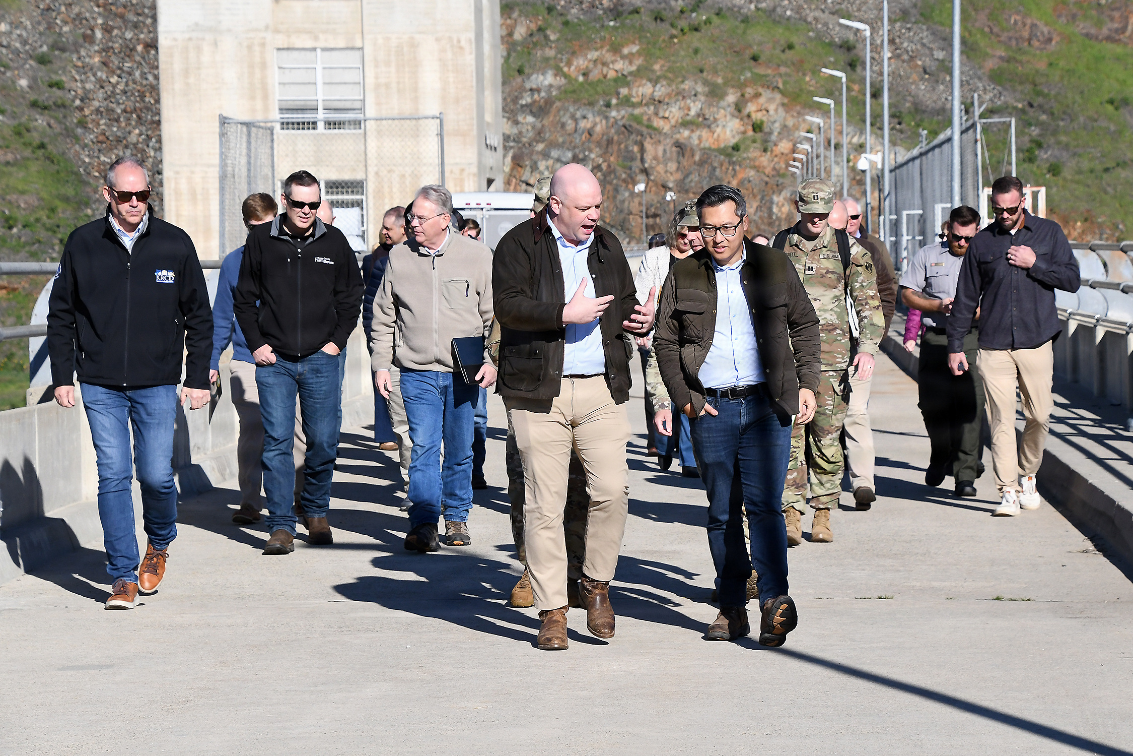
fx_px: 3776
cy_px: 378
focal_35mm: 120
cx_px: 566
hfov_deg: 17.1
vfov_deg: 11.4
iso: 800
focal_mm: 80
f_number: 10
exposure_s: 1/2500
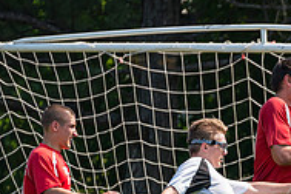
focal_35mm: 913
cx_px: 430
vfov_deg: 1.5
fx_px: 7380
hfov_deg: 2.3
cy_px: 264
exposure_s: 1/3200
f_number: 3.2
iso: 400
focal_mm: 198
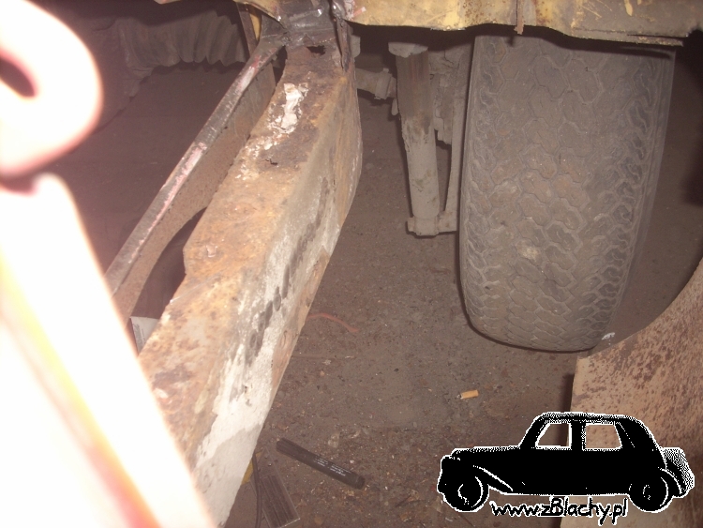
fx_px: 752
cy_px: 264
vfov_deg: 38.7
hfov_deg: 50.1
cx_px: 352
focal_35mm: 37
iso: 64
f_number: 2.8
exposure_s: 1/60
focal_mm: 6.2
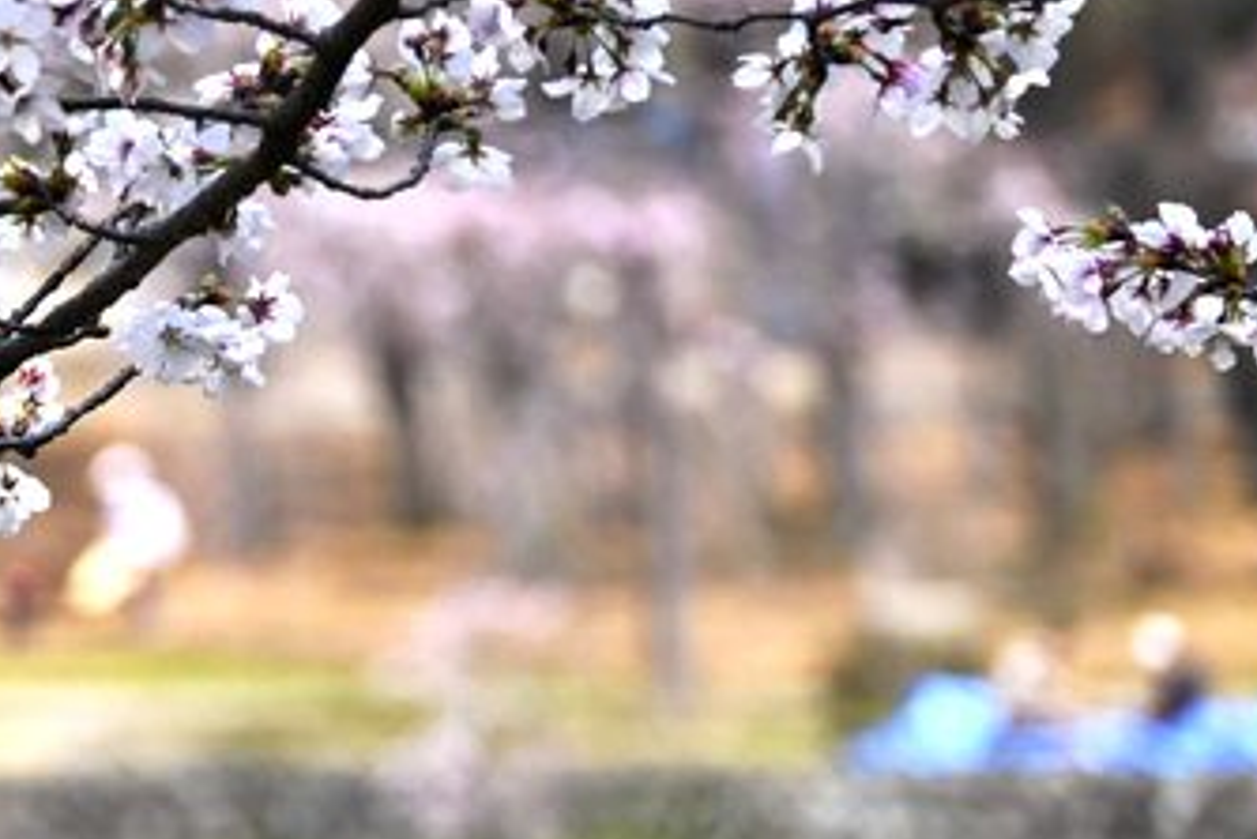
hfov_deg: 3.0
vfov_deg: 2.0
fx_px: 23857
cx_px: -704
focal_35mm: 683
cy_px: -453
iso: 200
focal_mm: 190
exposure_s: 1/500
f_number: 8
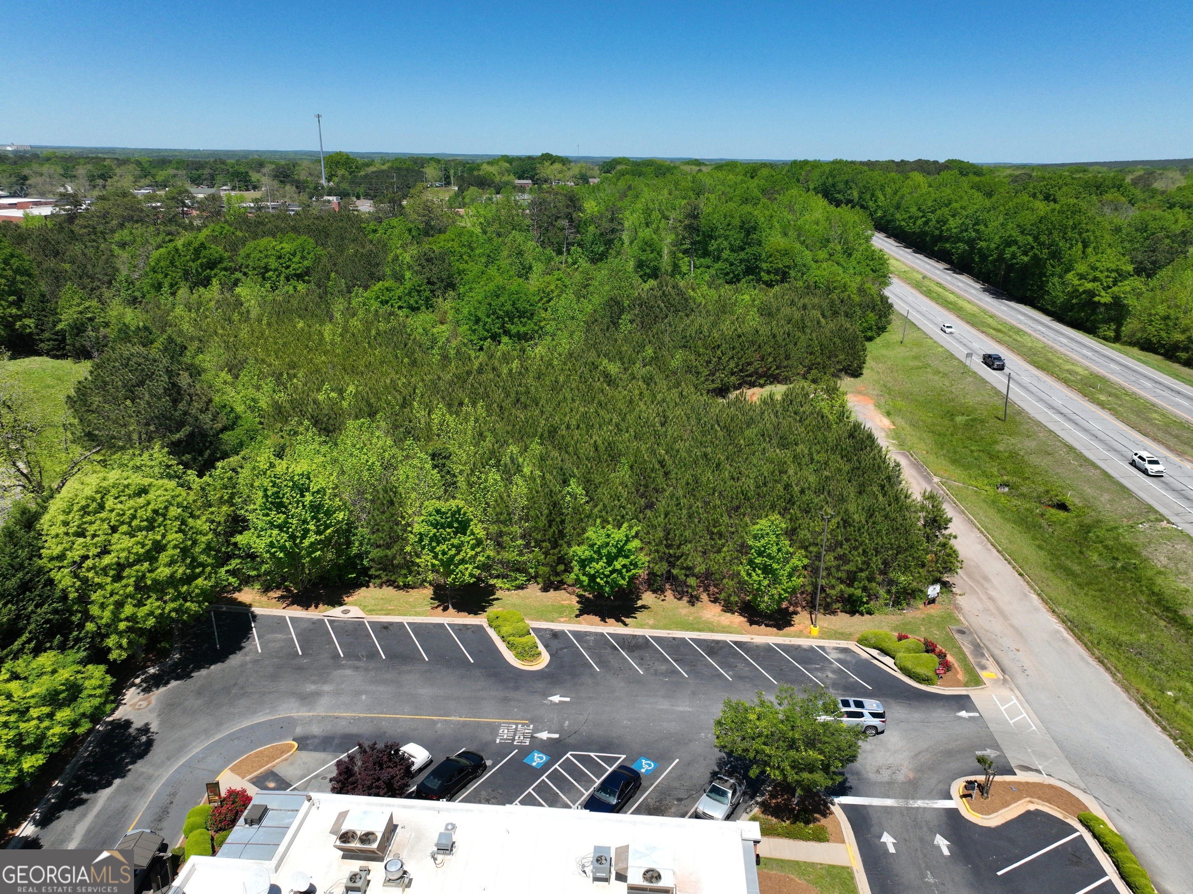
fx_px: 827
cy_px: 447
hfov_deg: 71.6
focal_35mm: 24
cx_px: 596
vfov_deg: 56.8
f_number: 2.8
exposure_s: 1/3200
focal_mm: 12.29
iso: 140
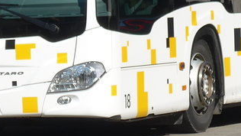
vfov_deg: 2.8
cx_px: 74
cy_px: -86
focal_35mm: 426
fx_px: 2723
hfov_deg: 5.1
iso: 80
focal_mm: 20.4
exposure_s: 1/500
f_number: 4.8
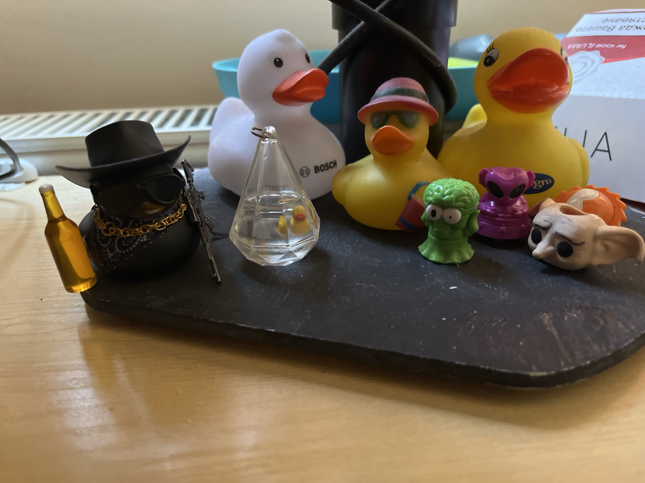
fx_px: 484
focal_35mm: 26
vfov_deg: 53.1
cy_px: 242
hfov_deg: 67.3
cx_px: 322
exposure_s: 1/30
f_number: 1.6
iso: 640
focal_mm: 5.1
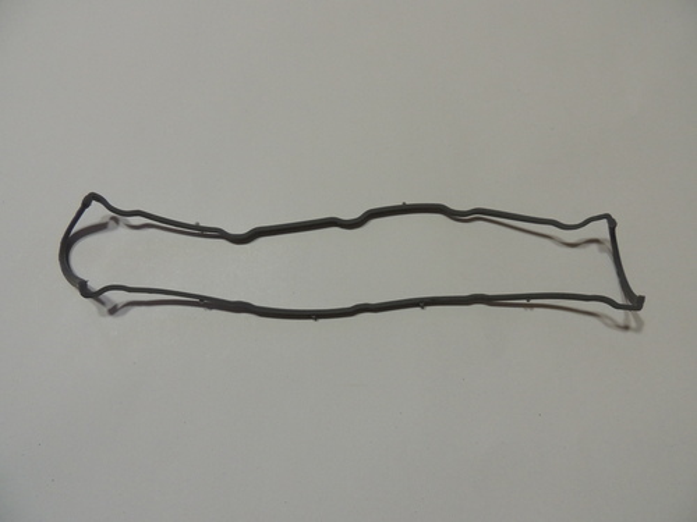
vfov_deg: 56.8
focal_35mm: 24
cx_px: 348
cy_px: 261
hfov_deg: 71.6
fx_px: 483
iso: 400
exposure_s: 1/30
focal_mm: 4.3
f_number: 3
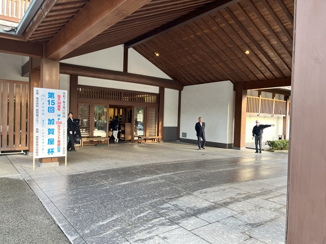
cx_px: 163
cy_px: 122
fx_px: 245
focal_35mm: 26
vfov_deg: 53.1
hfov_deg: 67.3
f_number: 1.6
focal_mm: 5.1
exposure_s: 1/121
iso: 80
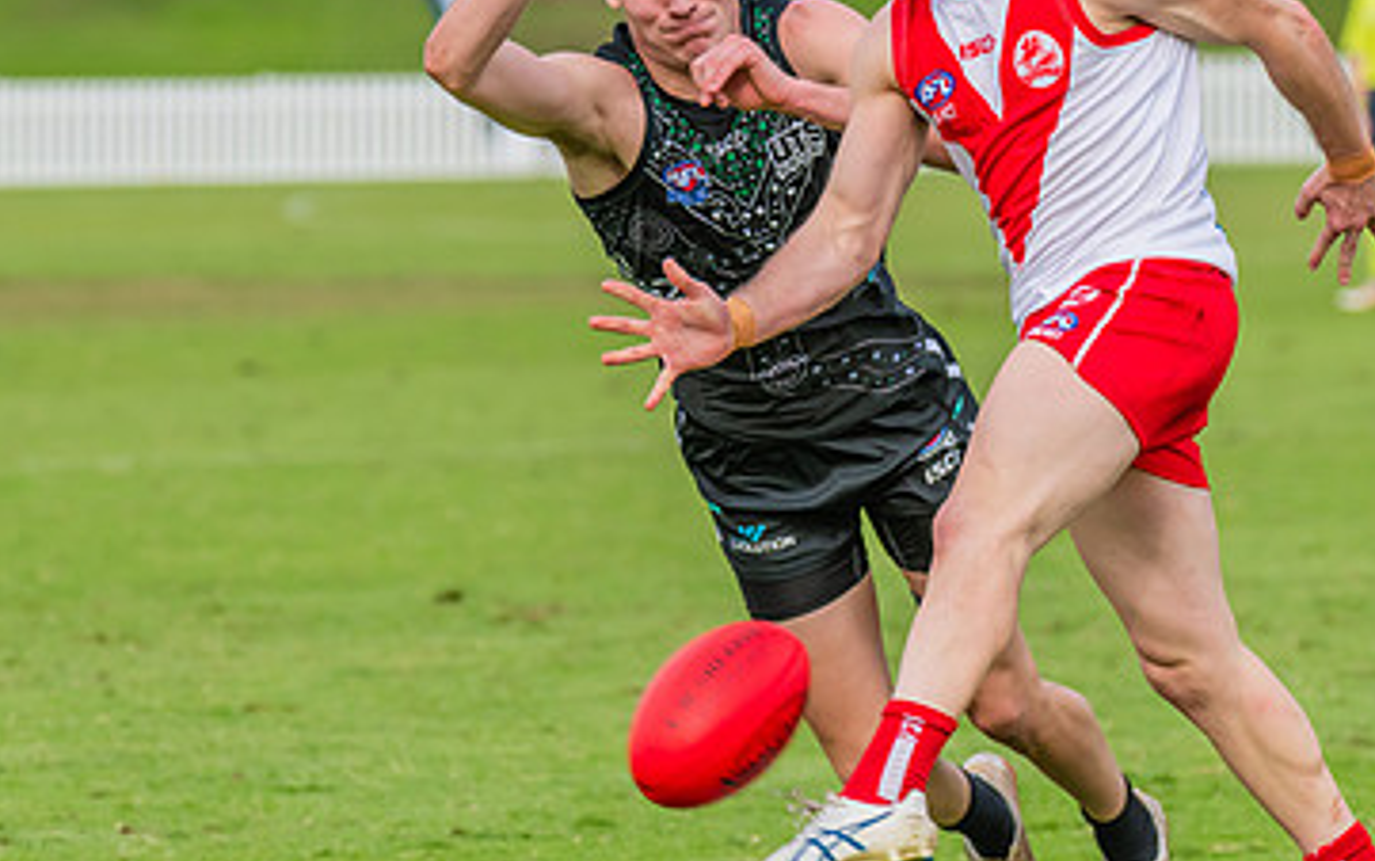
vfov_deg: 3.0
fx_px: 16608
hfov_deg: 4.7
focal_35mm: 443
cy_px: 292
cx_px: 1046
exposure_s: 1/1600
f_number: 6.3
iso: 800
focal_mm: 240
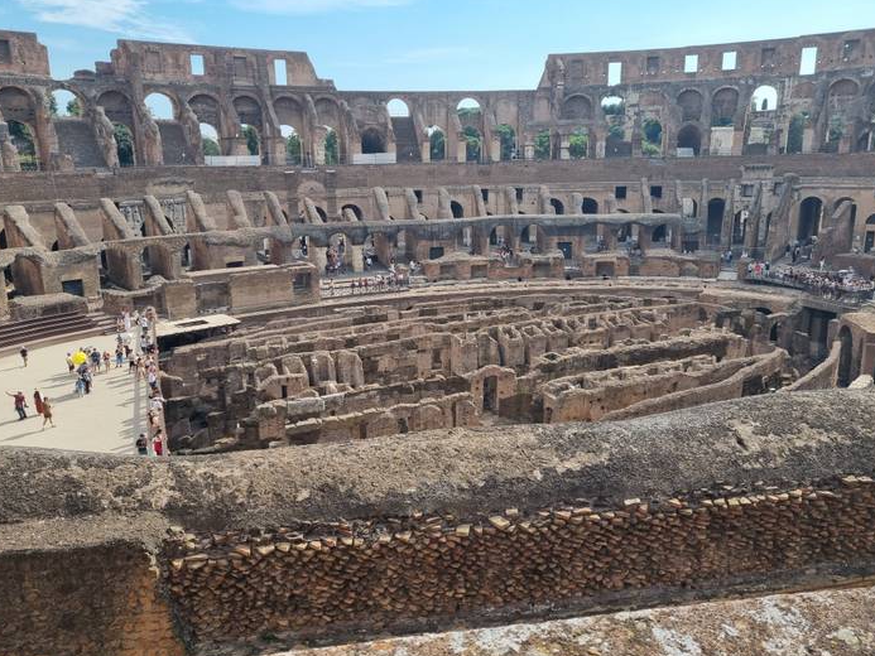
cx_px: 438
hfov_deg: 65.3
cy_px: 324
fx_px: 683
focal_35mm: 27
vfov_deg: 51.4
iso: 50
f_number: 1.8
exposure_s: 1/2824
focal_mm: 5.4
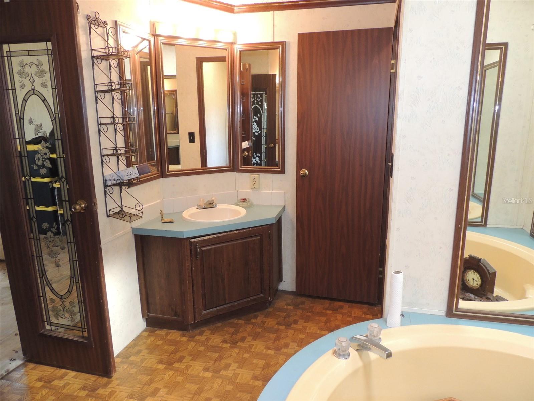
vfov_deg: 56.8
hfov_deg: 71.6
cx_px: 267
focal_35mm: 24
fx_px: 370
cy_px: 200
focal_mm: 4.3
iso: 360
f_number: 3
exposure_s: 1/40
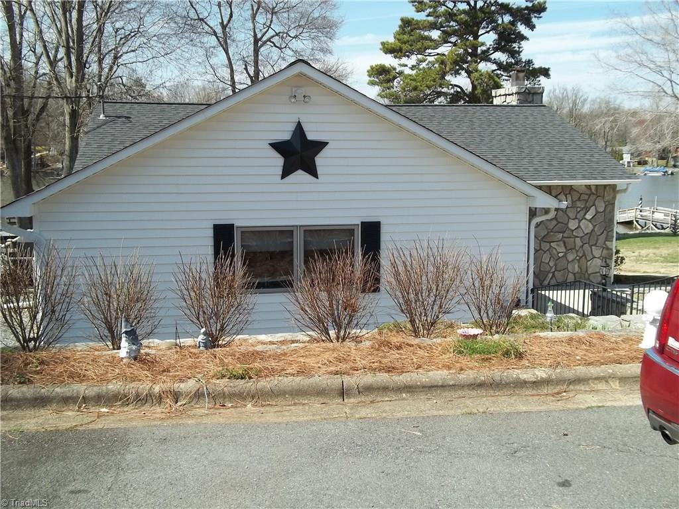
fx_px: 706
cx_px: 340
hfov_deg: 51.4
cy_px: 254
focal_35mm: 36
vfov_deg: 39.7
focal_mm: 6.5
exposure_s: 1/125
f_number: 8
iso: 64
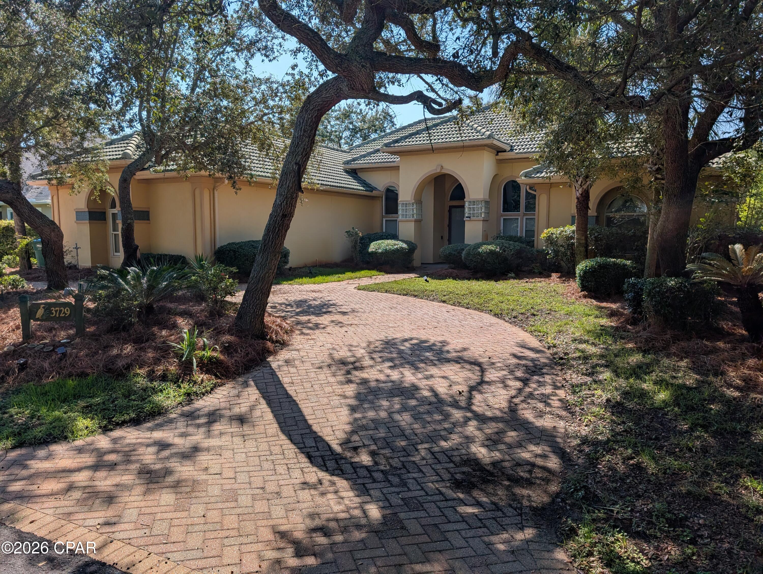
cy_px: 287
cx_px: 382
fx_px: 530
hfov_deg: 71.5
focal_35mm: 24
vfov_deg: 56.9
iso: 21
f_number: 1.68
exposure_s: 1/1241
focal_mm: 6.9
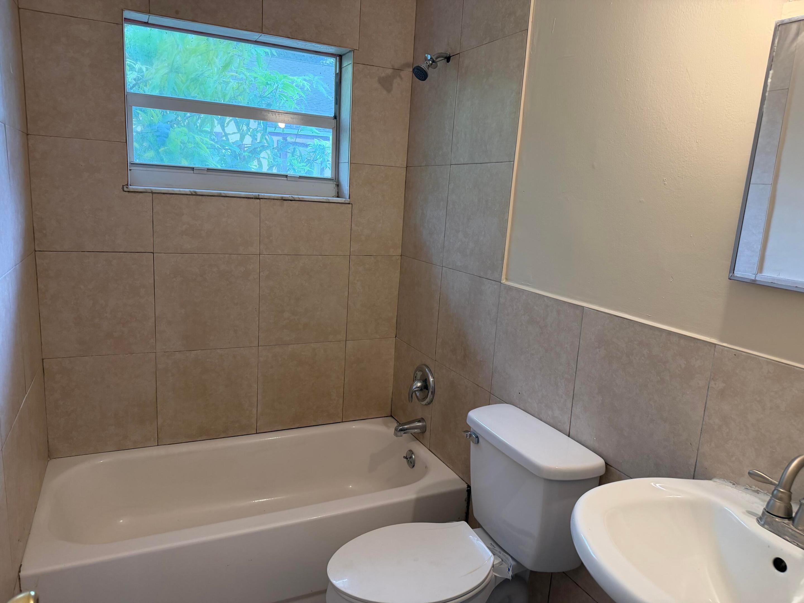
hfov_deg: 71.6
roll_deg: -3.8
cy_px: 302
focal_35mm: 24
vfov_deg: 56.8
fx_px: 557
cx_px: 402
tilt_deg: -11.2
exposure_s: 1/120
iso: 200
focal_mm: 6.76
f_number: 1.78
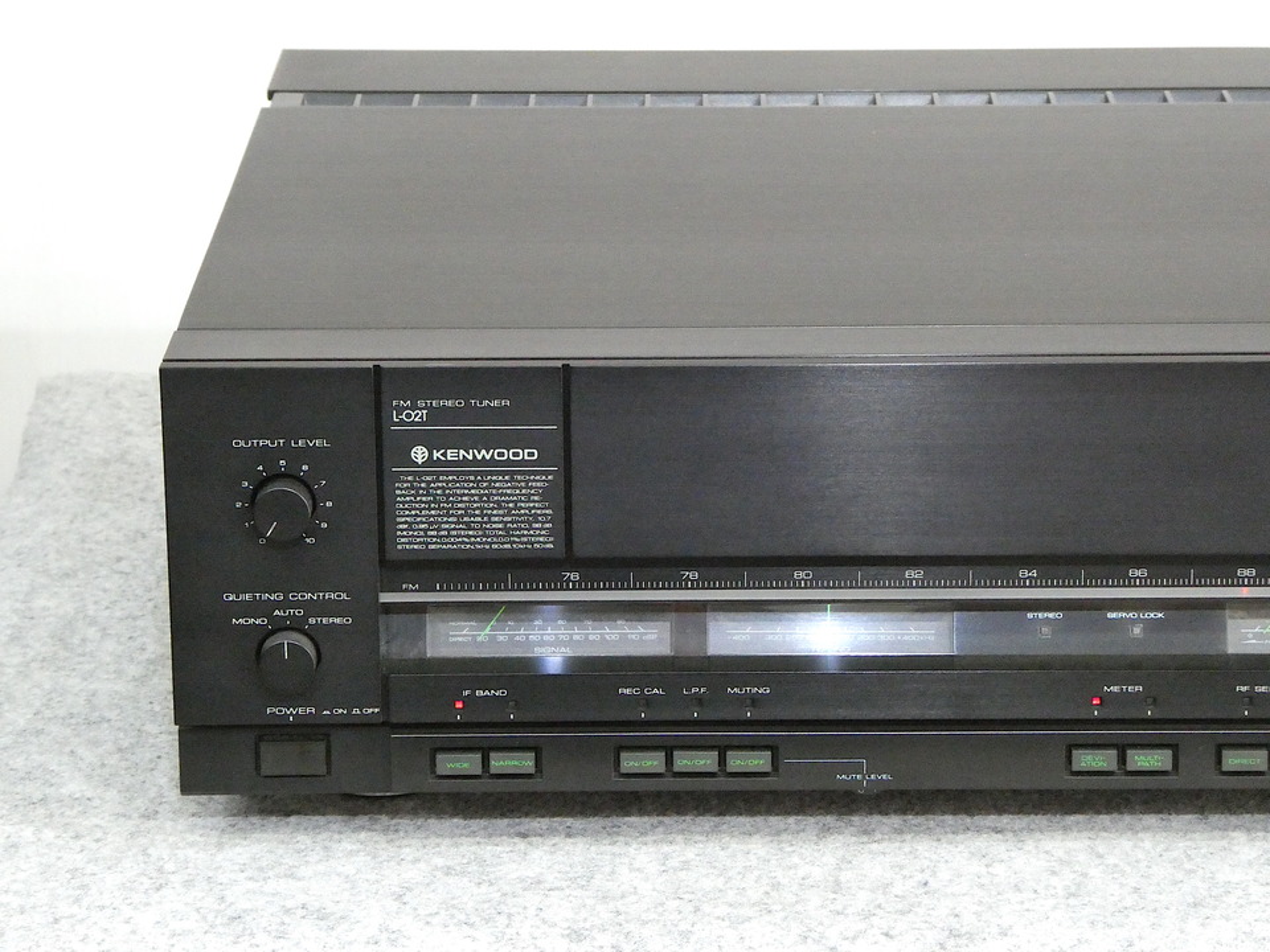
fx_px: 4219
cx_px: 635
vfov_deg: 12.9
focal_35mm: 115
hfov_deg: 17.1
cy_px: 476
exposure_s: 1/40
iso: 1600
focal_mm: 20.6
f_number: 5.1
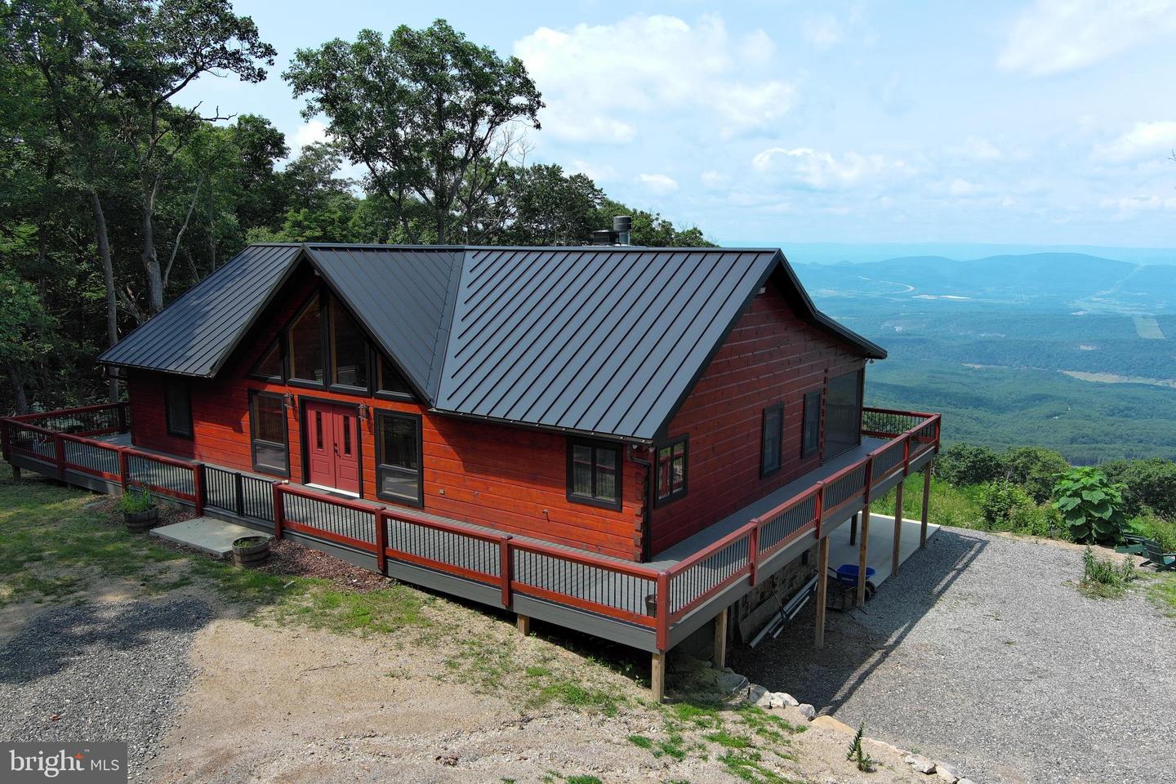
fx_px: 947
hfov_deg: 63.7
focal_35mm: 29
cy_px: 392
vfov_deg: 45.0
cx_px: 588
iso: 100
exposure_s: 1/1017
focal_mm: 10.57
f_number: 2.8
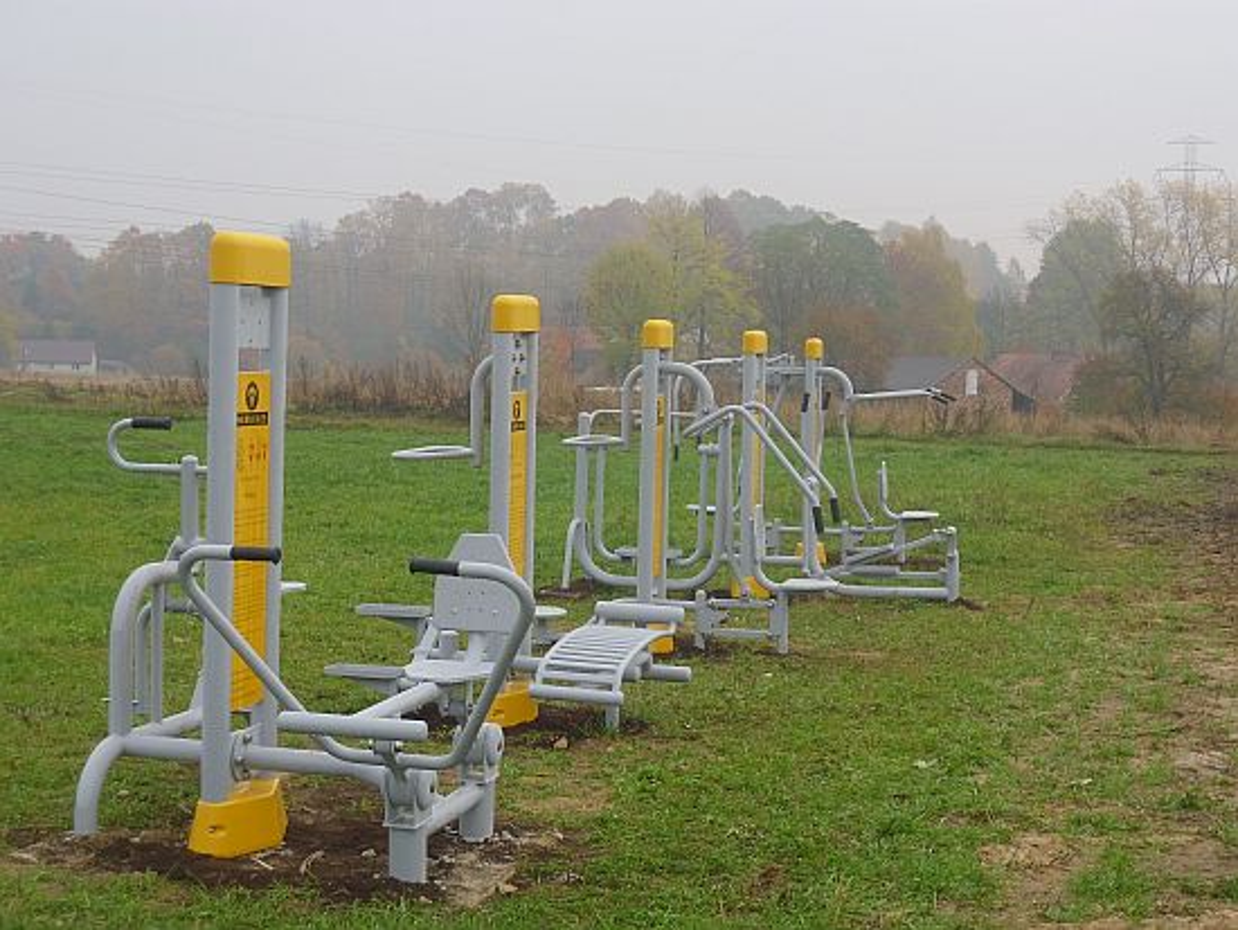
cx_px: 619
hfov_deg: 34.3
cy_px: 465
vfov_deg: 26.1
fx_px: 2004
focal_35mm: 56
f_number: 4
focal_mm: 10.04
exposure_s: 1/107
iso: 80
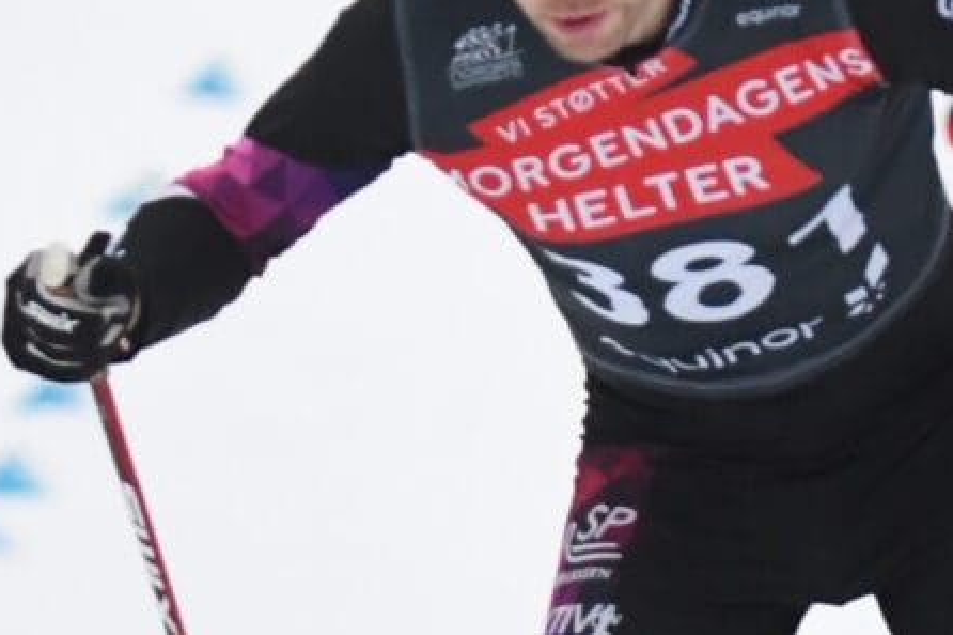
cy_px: 150
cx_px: 791
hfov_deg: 8.1
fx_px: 6695
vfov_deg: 5.4
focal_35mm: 253
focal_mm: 98
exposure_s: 1/2500
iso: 3200
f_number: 2.8
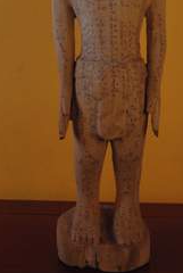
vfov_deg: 30.3
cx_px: 110
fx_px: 493
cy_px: 61
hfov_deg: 21.0
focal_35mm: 65
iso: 1600
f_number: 5.6
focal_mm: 26.25
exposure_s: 1/90
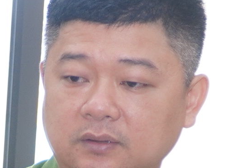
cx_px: 20
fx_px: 2057
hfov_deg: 7.0
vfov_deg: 4.6
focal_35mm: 295
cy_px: 375
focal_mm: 36
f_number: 4
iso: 640
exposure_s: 1/160
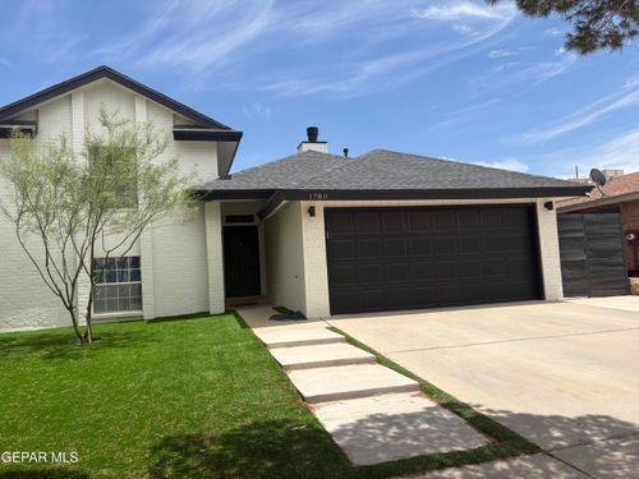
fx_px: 480
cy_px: 240
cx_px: 320
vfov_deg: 53.1
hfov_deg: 67.3
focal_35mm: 26
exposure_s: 1/4608
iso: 50
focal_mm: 5.96
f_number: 1.6
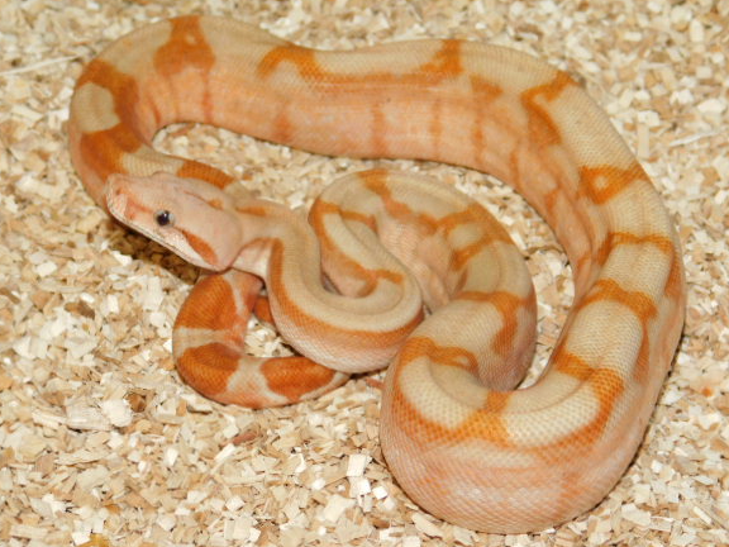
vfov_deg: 13.5
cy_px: 255
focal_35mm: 110
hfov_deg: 17.9
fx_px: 2317
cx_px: 386
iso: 200
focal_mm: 17.6
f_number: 4.6
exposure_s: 1/60
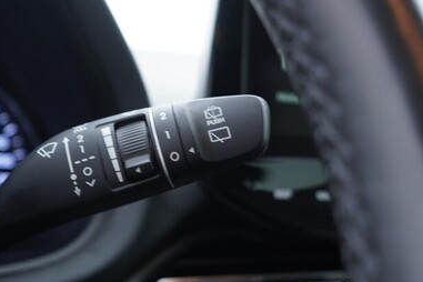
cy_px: 142
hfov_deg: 37.6
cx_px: 124
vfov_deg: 26.0
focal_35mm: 52
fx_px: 611
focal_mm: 24
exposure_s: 1/40
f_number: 2.8
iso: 200
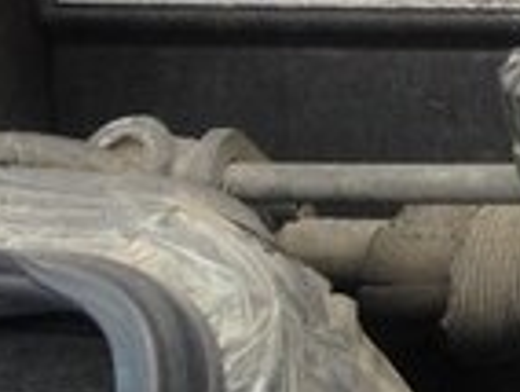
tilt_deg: -49.6
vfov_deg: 9.1
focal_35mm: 153
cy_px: -387
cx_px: 1190
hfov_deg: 11.1
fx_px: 2302
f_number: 2.4
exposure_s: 1/565
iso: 50
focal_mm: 4.12
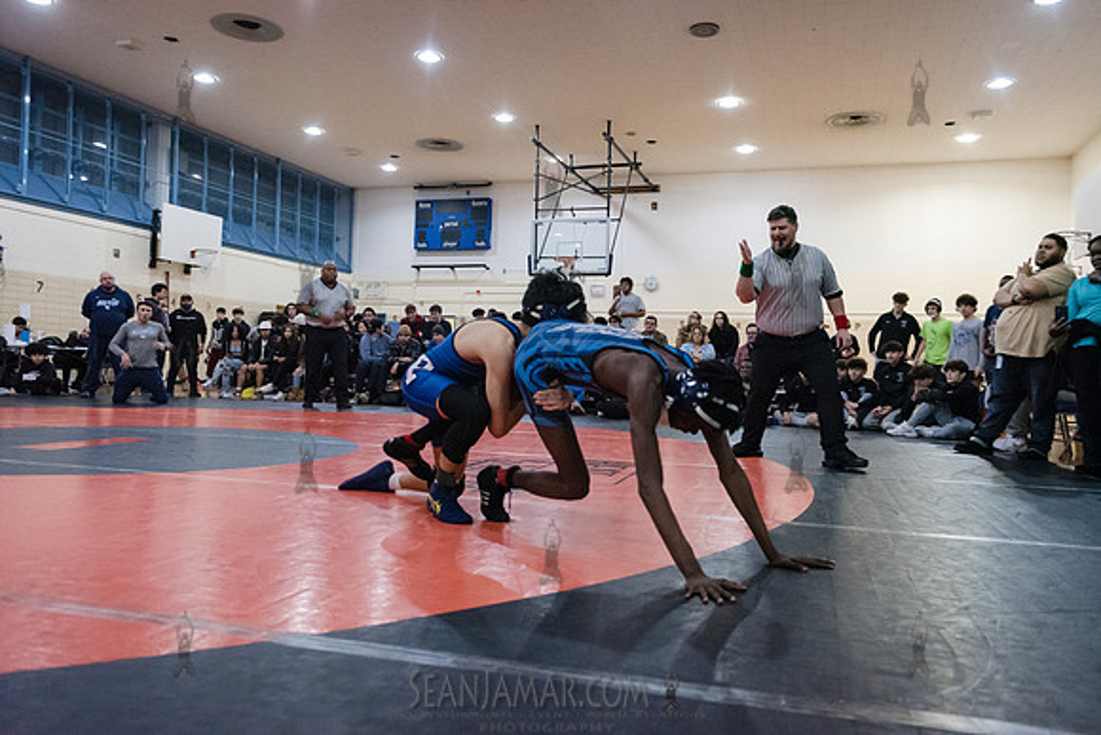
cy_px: 368
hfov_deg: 67.4
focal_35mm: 27
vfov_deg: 48.0
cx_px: 550
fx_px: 826
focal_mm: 27
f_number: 3.2
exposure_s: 1/320
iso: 8000
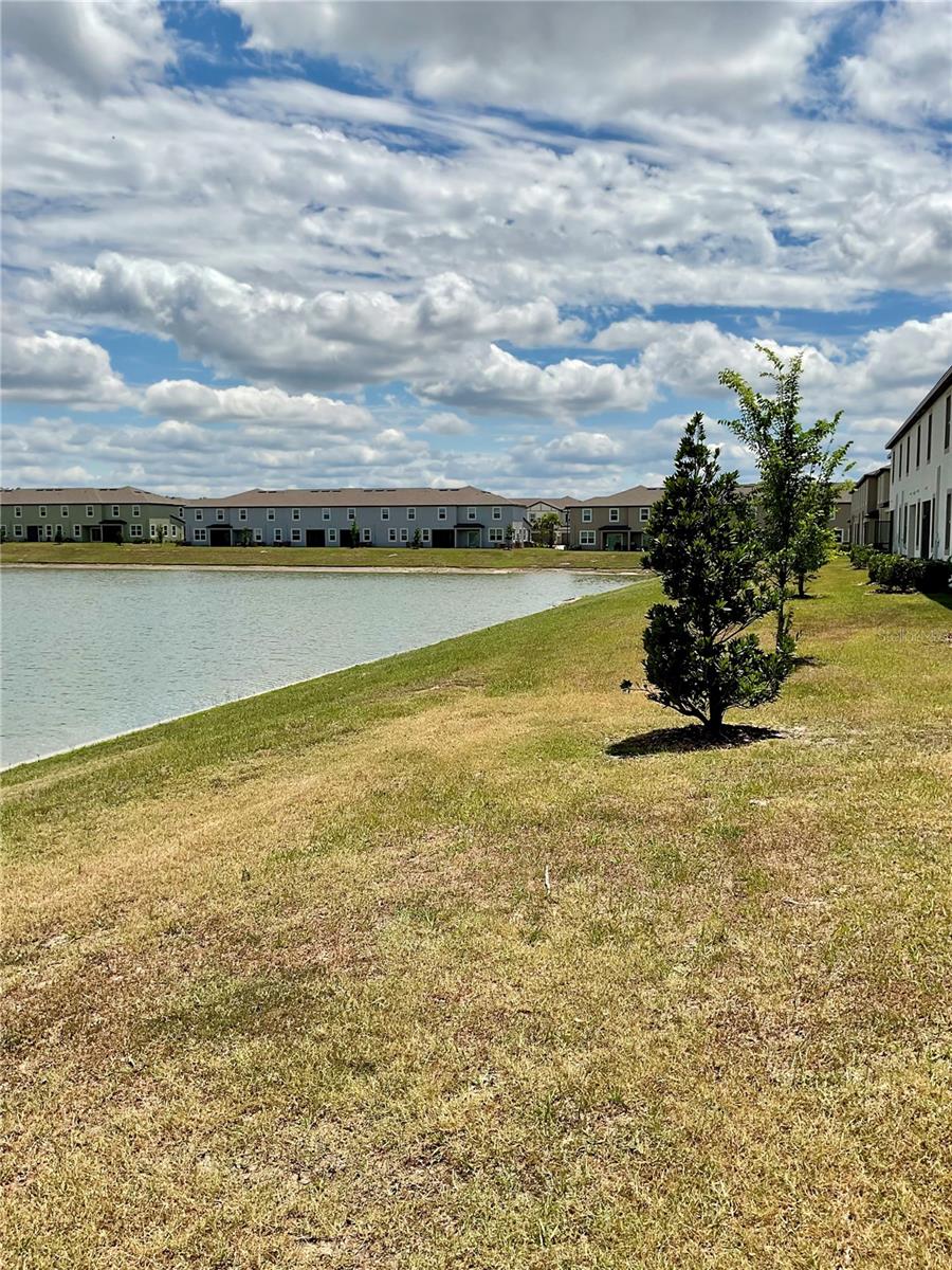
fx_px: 1063
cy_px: 635
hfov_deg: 48.2
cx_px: 476
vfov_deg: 61.7
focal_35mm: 29
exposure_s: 1/4065
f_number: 1.8
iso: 16
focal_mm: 3
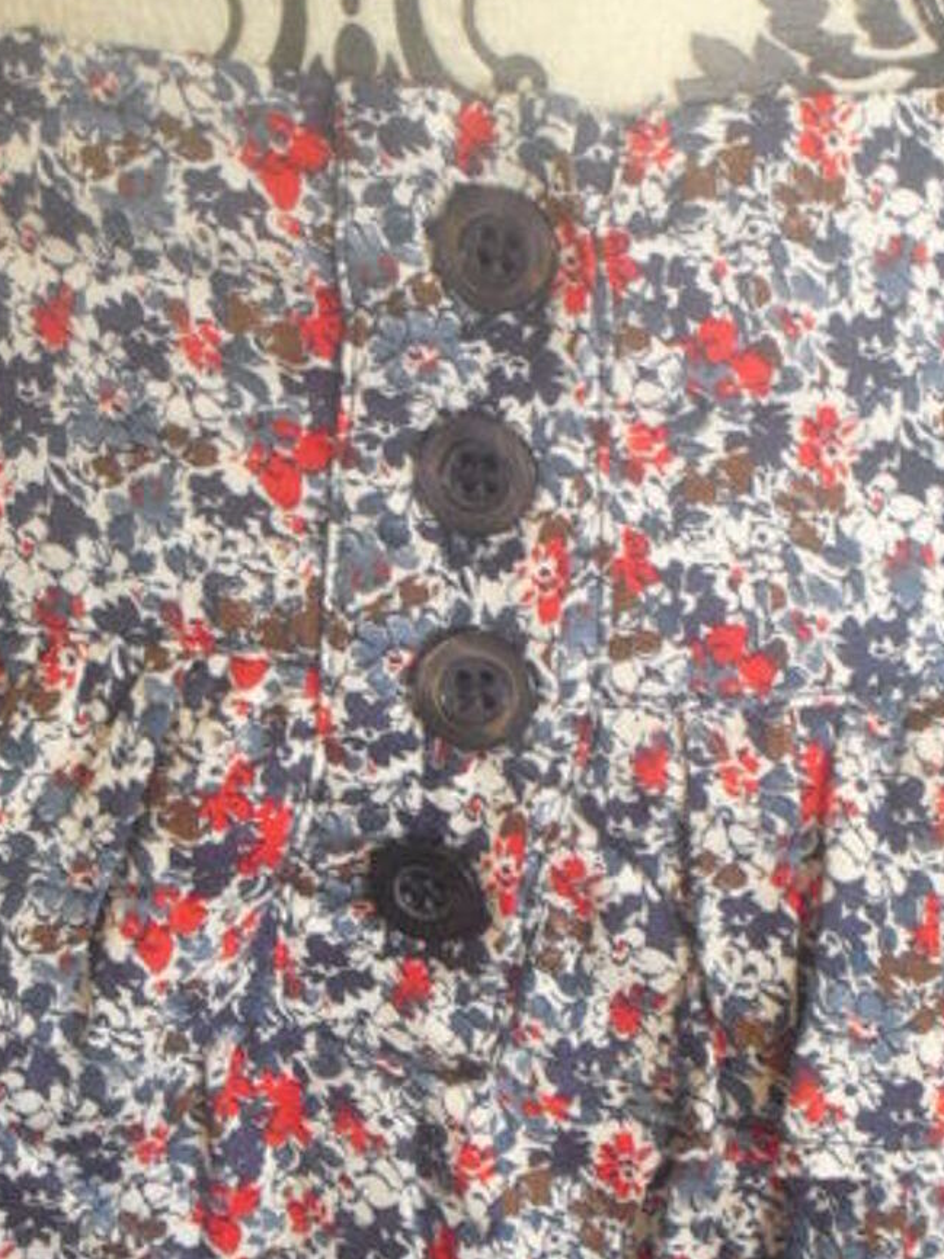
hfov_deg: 15.2
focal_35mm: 97
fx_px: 3529
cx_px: 639
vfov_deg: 20.1
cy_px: 915
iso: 800
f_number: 4.2
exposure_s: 1/30
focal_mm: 11.2
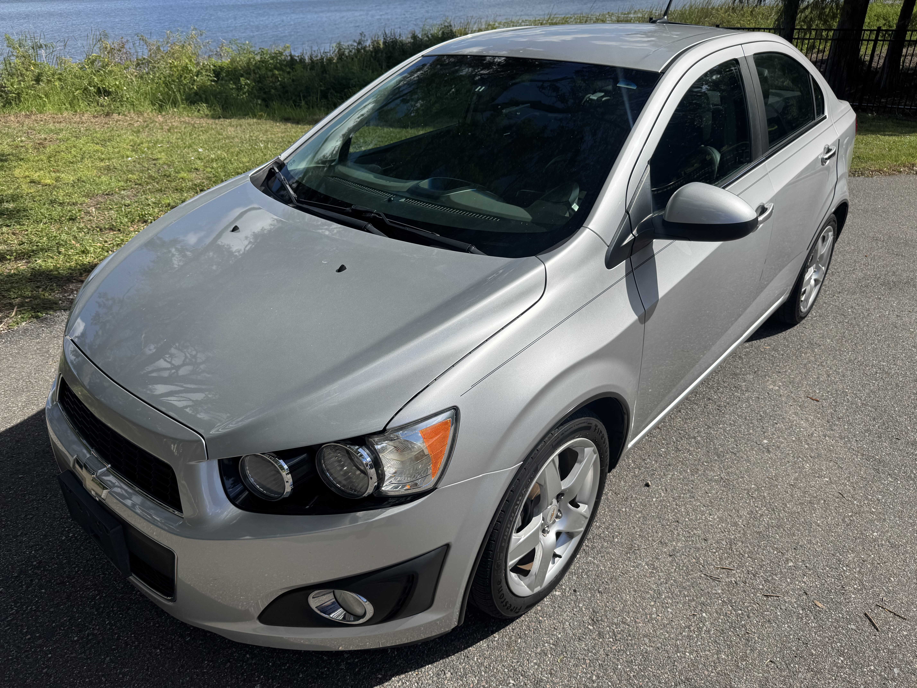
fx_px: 636
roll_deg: +1.8
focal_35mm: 24
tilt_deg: -31.2
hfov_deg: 71.6
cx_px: 458
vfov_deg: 56.8
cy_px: 344
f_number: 1.78
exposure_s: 1/5348
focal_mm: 6.76
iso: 80
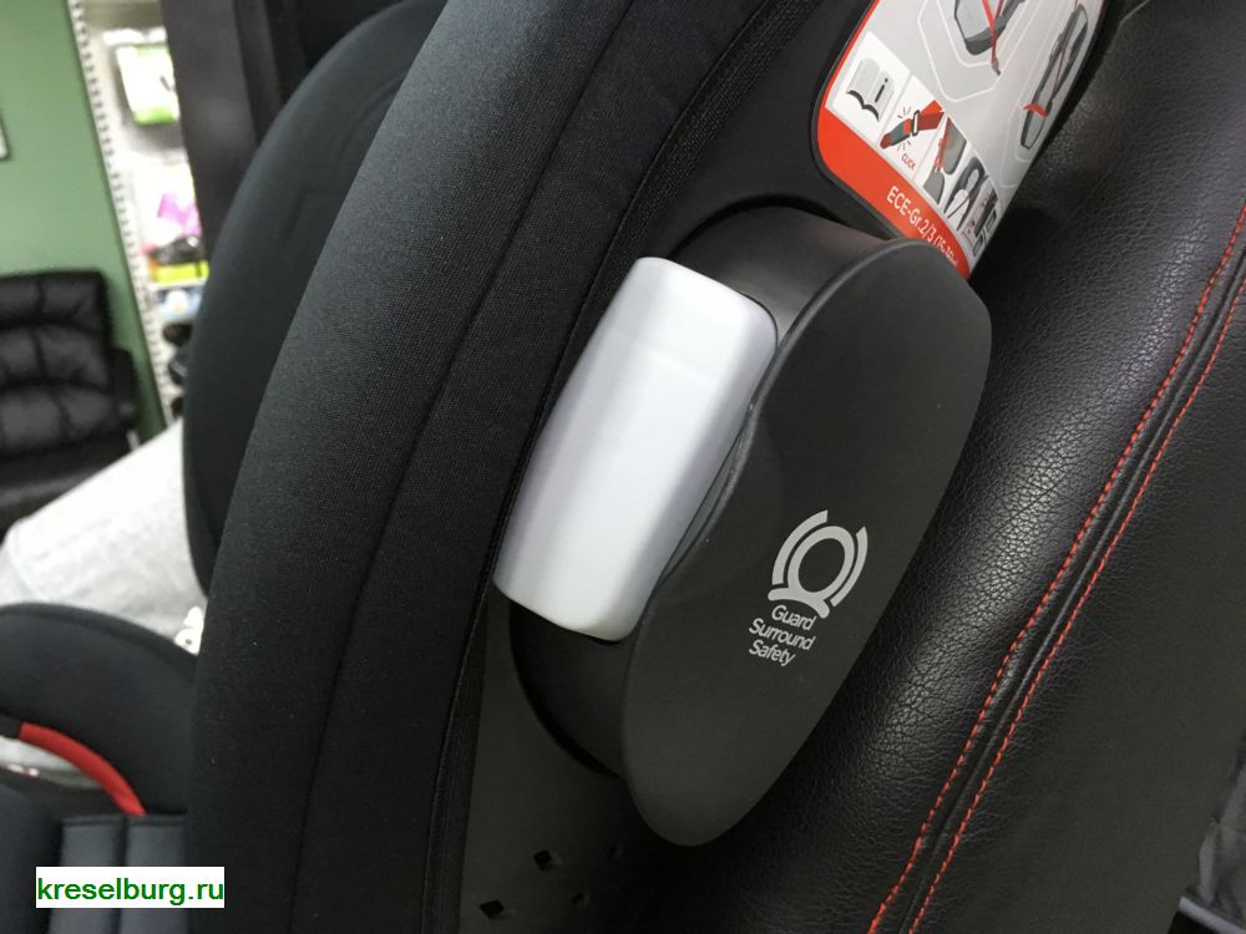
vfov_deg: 48.2
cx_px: 623
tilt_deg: -17.7
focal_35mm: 29
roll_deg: +5.4
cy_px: 467
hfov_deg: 61.7
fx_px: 1044
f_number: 2.2
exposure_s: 1/33
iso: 250
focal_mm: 4.15
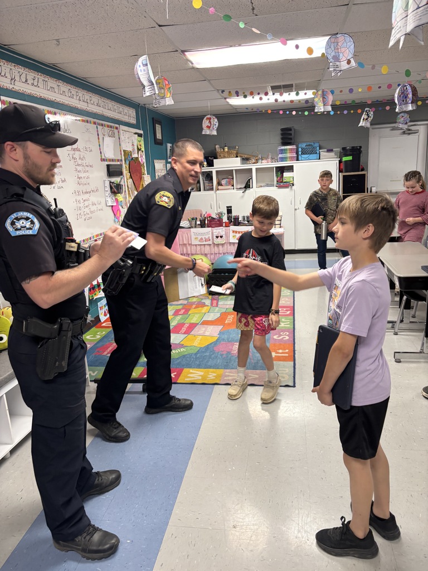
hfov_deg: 53.1
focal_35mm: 26
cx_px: 214
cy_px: 286
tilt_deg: -18.3
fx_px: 429
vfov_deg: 67.3
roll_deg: +3.6
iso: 125
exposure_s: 1/60
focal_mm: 5.96
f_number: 1.6
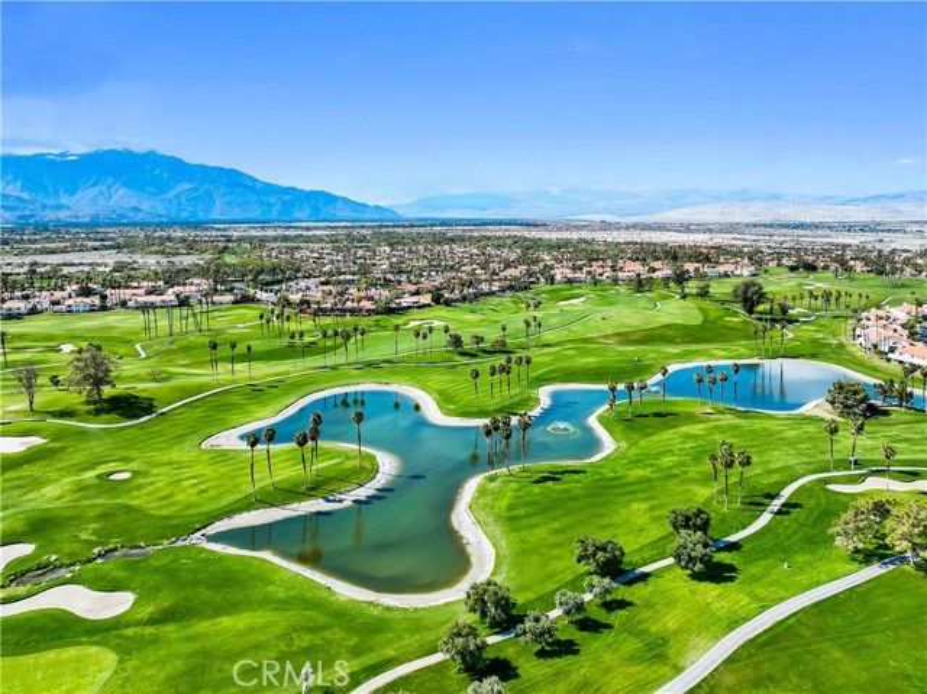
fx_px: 642
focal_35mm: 24
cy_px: 347
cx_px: 464
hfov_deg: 71.6
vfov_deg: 56.8
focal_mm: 12.29
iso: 100
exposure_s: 1/2000
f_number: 2.8
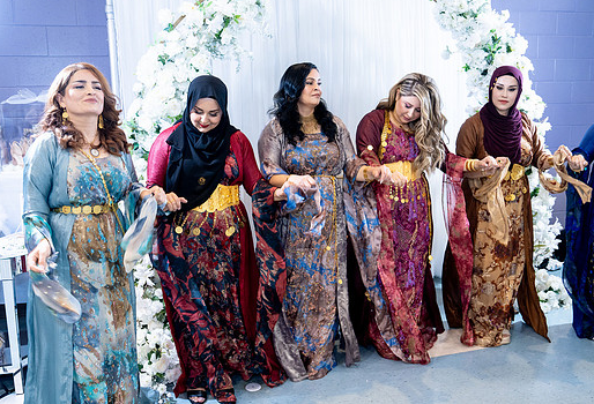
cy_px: 194
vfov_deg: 41.7
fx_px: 531
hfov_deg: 58.3
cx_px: 278
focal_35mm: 32
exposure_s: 1/160
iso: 800
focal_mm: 26
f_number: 2.8
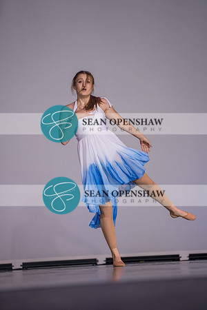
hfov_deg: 10.9
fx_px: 1087
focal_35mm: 126
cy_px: 155
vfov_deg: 16.3
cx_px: 104
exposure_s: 1/500
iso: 400
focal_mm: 126
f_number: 2.8
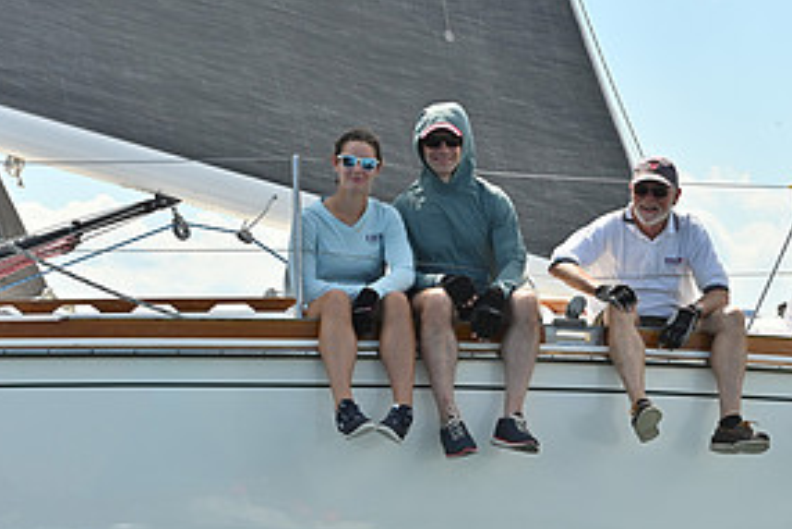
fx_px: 3125
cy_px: 348
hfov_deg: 14.3
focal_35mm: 142
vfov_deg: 9.7
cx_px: 651
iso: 250
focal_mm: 70
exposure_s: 1/1250
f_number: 5.6
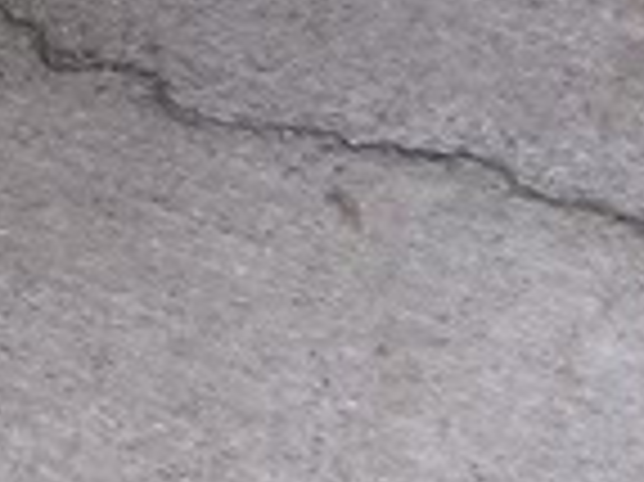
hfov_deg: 9.2
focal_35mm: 201
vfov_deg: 7.1
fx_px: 3736
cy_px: -473
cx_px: -671
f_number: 2.8
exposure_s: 1/161
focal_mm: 6
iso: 100
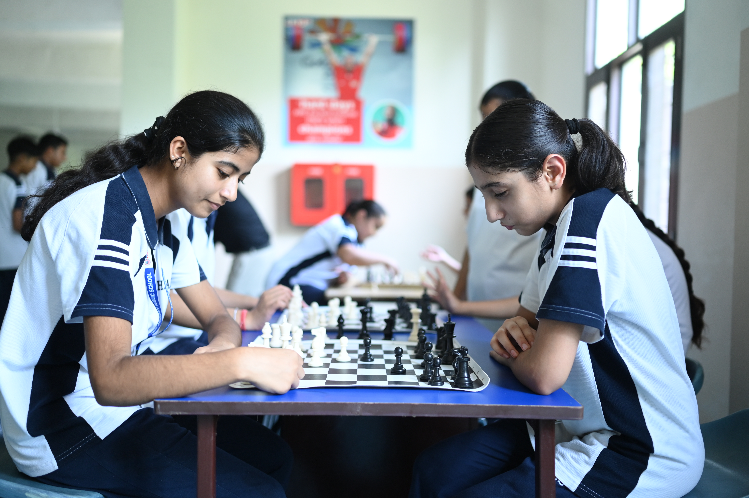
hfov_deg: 54.5
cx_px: 374
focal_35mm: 35
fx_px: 728
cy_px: 249
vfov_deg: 37.8
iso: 640
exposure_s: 1/100
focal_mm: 35
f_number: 1.8
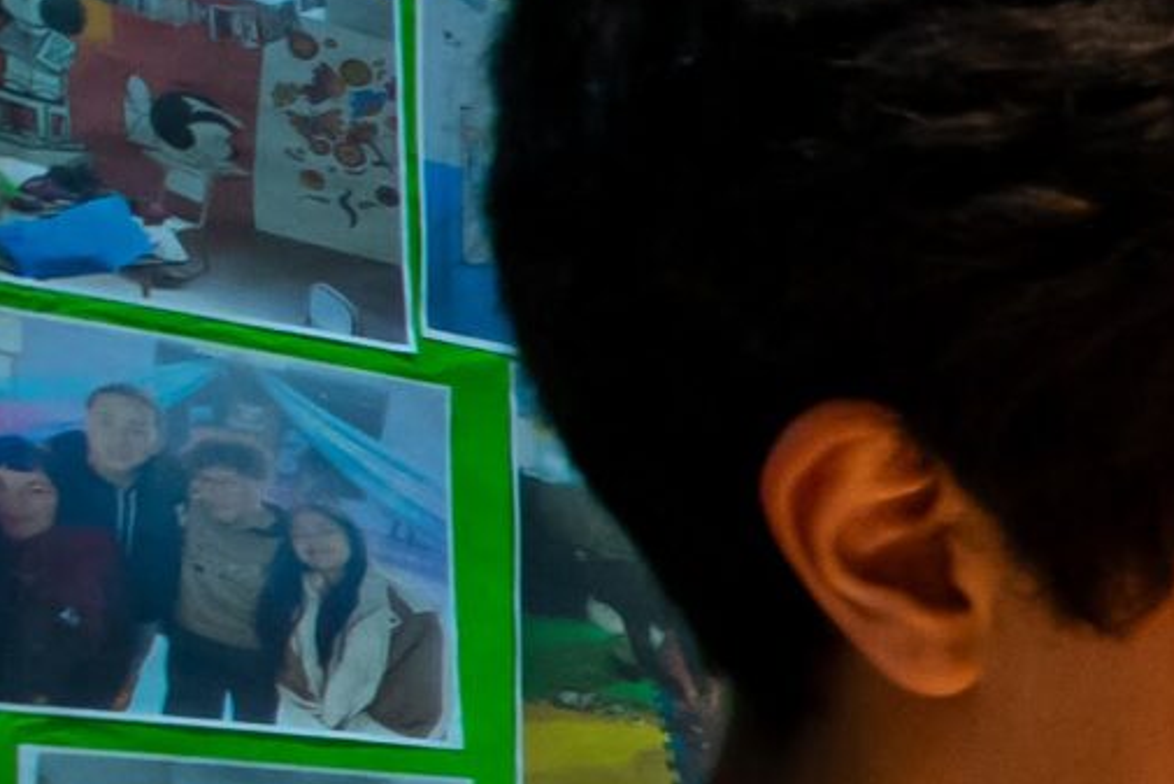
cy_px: 1209
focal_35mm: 76
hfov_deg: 15.1
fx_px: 2479
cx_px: 2822
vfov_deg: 16.3
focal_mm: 10
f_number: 4.5
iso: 3200
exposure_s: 1/100
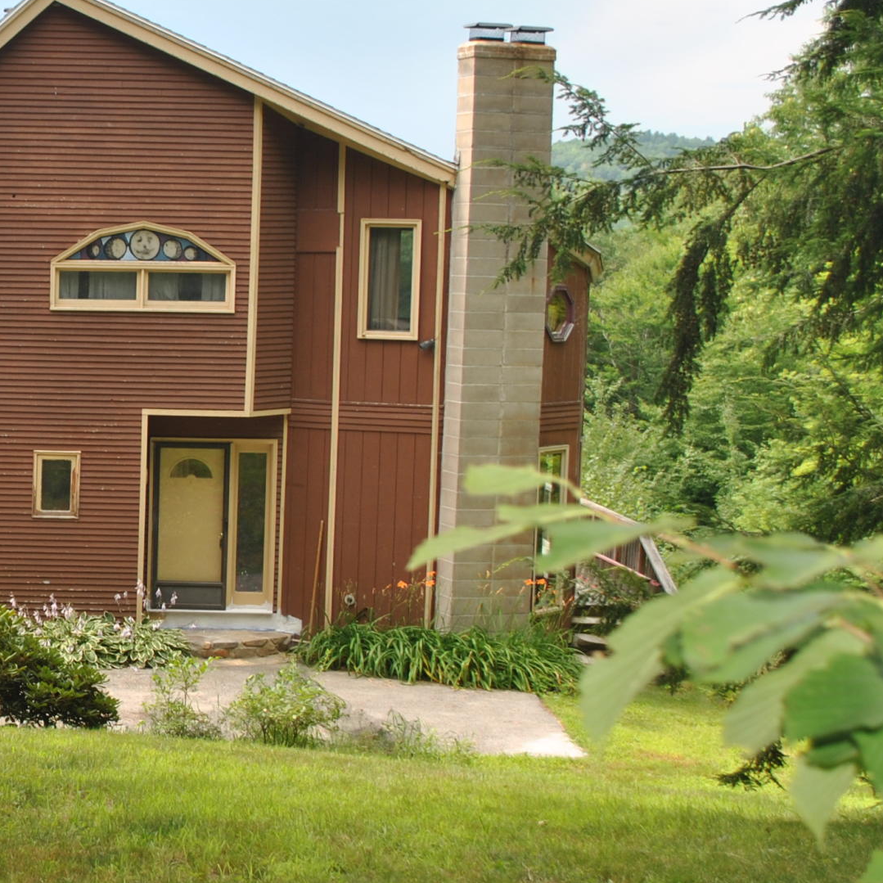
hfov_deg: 22.7
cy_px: 436
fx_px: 2049
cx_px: -123
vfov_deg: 24.3
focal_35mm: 71
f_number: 5
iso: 100
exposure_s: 1/200
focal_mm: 20
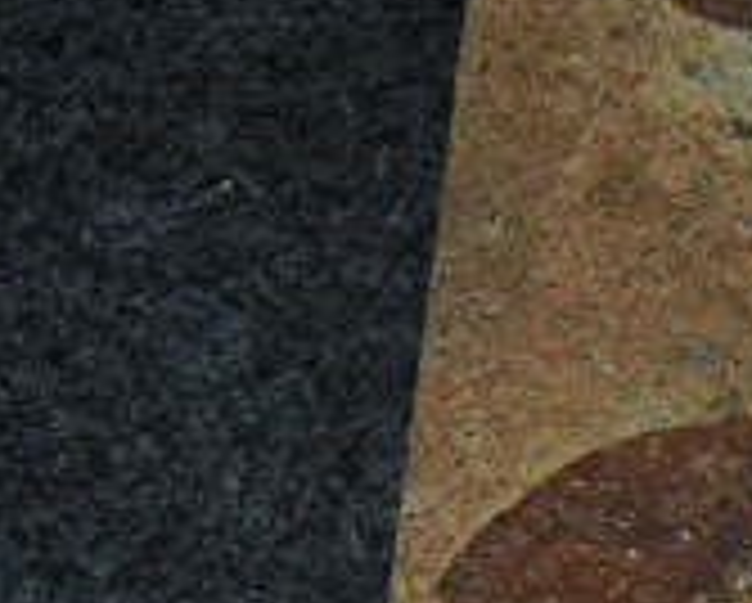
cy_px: 576
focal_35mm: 168
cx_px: 1391
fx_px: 3743
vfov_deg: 9.2
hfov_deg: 10.7
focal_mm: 8.1
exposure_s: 1/30
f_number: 3.8
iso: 277
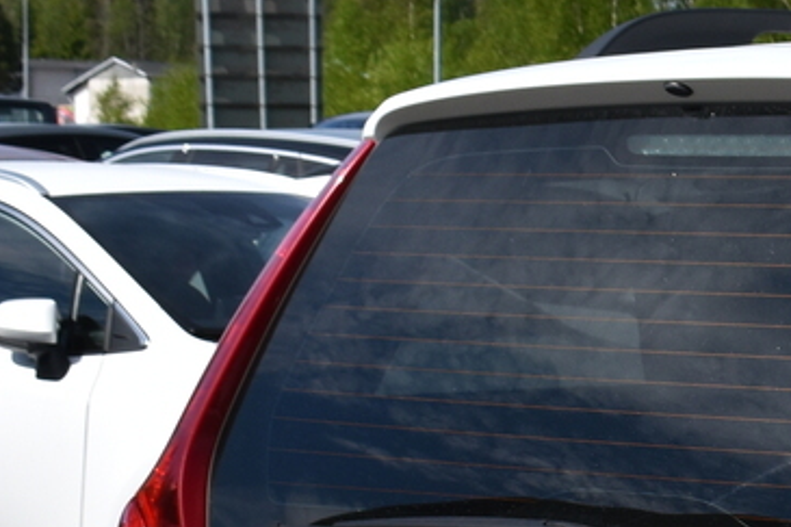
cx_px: 1257
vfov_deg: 8.8
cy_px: 642
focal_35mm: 153
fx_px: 3365
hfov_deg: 12.6
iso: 200
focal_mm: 23
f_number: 9.5
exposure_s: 1/750
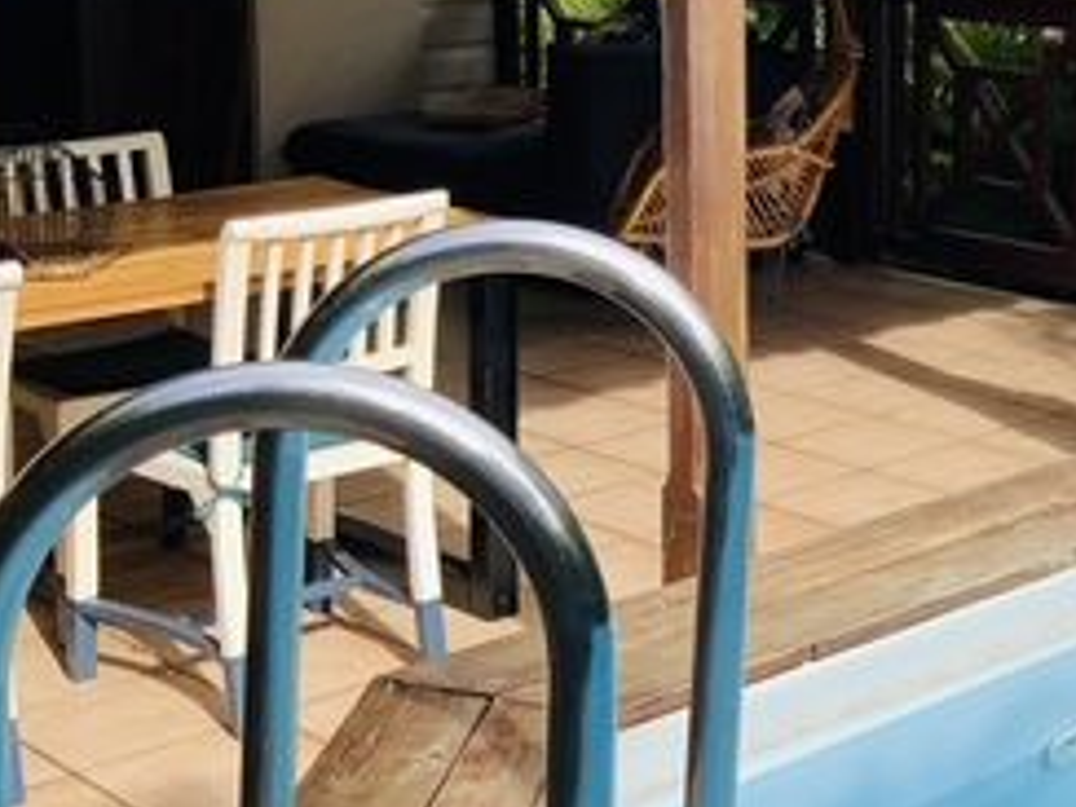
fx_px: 2362
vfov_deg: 18.9
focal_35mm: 76
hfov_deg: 23.8
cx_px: 1226
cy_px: 9
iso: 16
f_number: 1.8
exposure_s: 1/1035
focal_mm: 3
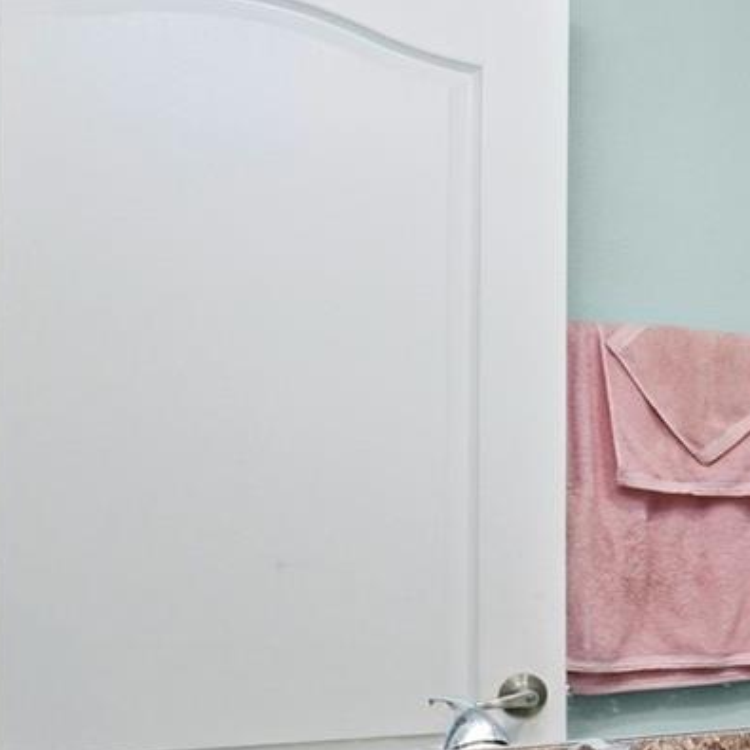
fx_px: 1390
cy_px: 553
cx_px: 1509
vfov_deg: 29.8
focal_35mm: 57
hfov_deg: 18.7
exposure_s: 1/250
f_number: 8
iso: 400
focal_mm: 11
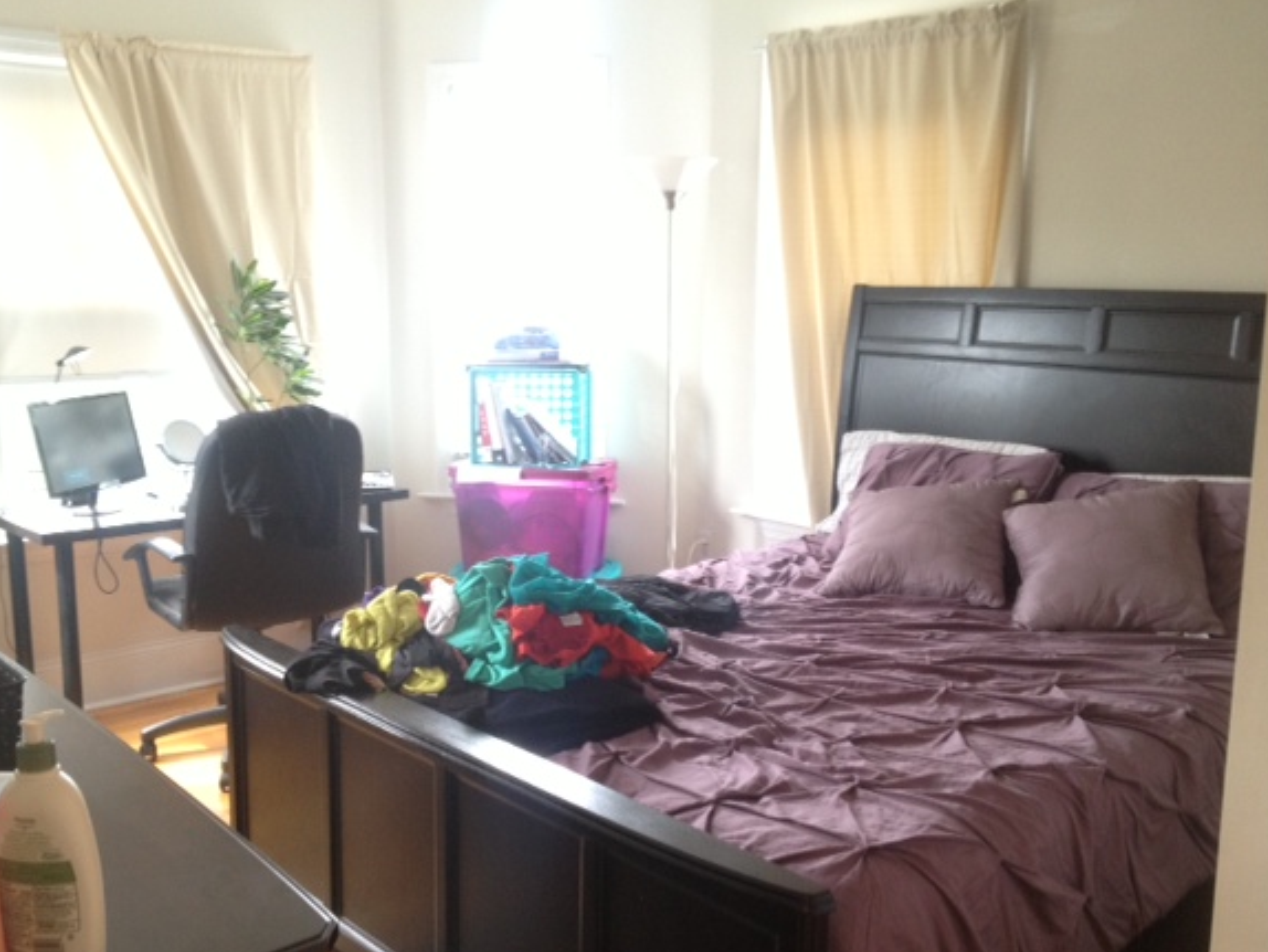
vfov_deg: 36.8
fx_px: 1429
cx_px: 577
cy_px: 526
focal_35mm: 39
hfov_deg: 47.8
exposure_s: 1/20
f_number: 2.4
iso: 125
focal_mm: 4.28
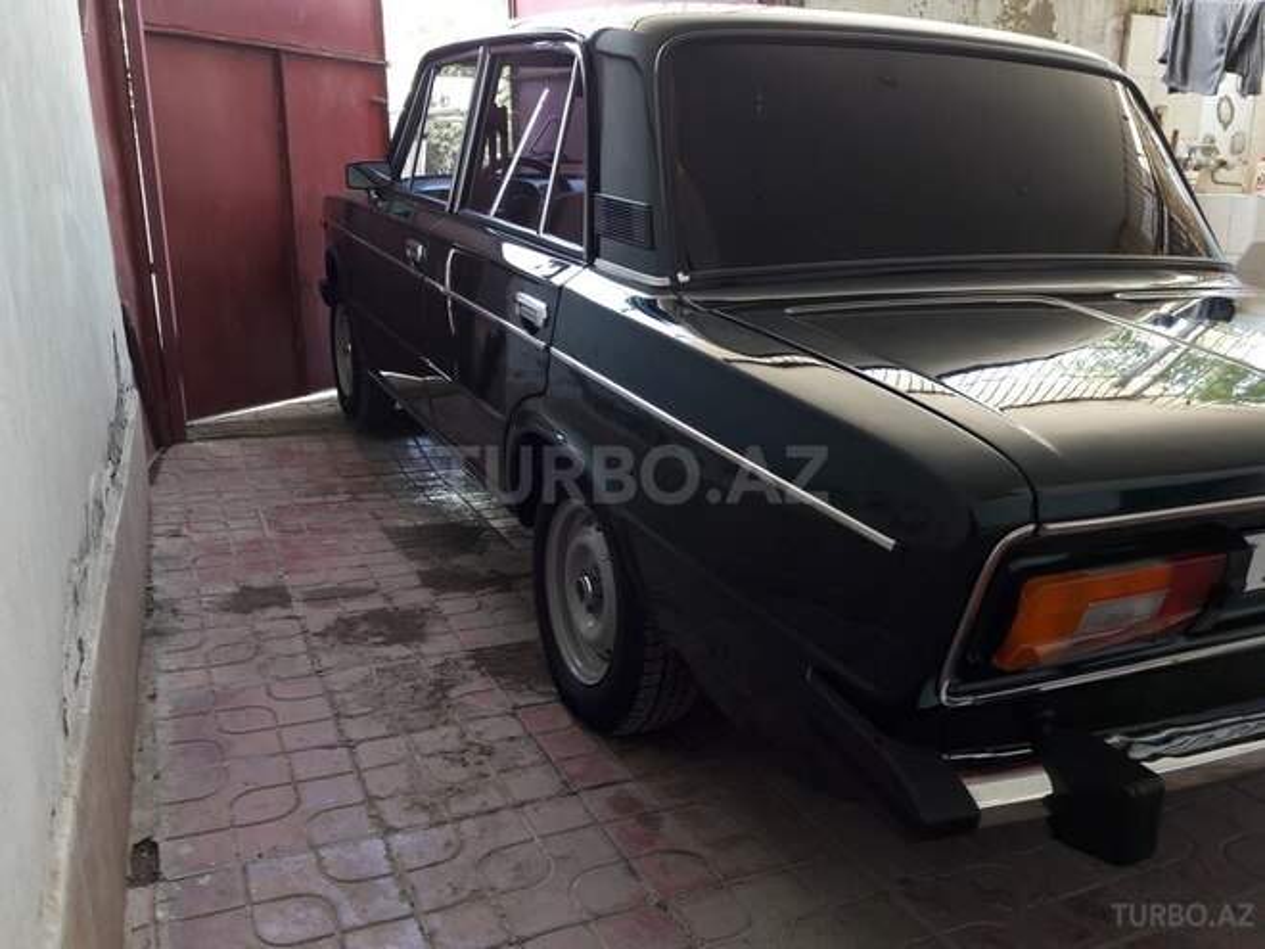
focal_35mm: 28
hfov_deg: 63.4
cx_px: 632
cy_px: 474
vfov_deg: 49.7
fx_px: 1023
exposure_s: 1/33
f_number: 1.9
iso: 50
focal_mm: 3.7
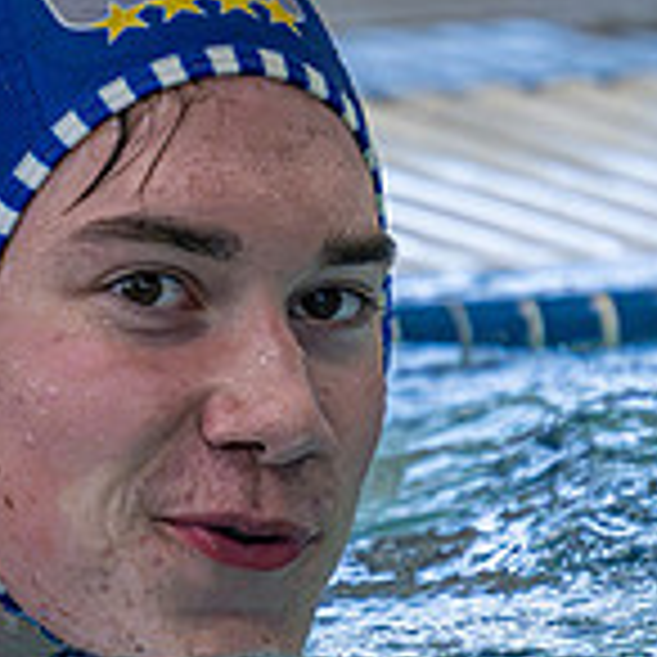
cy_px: 550
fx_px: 31673
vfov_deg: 1.2
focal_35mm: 1475
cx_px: 145
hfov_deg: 1.2
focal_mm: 280
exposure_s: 1/1000
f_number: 4
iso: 5000
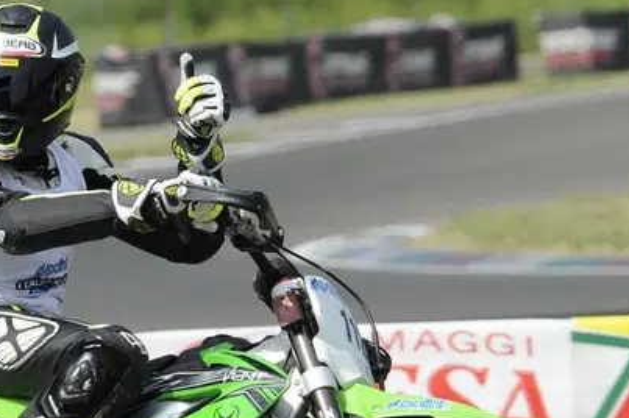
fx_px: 9095
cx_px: 353
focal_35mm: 521
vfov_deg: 2.6
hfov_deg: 4.0
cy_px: 384
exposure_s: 1/1250
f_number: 5.6
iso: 200
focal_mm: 175
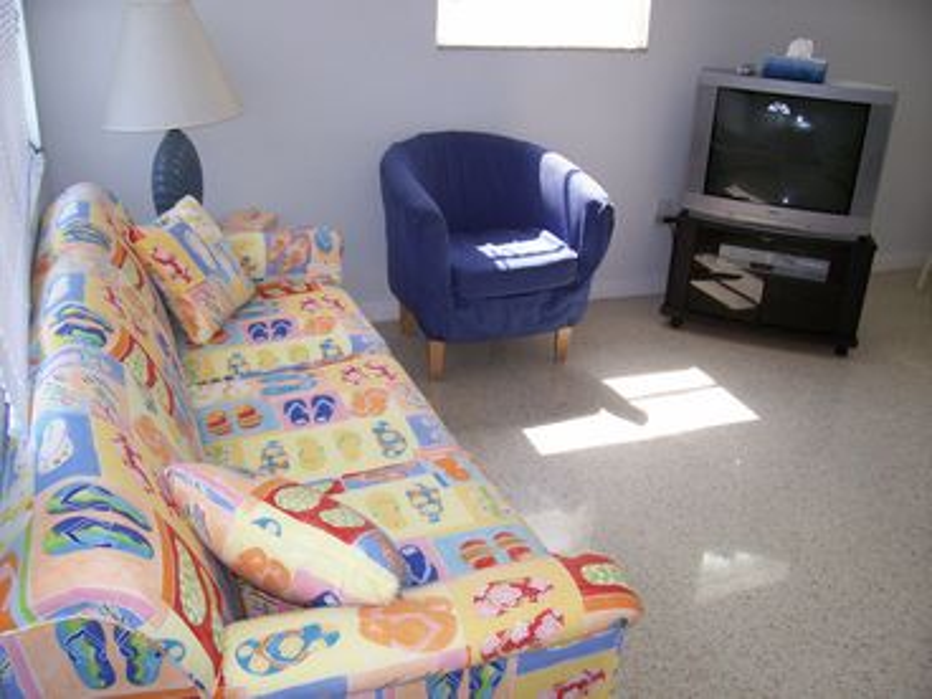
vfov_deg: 41.8
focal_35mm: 34
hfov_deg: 54.0
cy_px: 350
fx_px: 915
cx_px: 466
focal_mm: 5.6
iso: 140
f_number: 2.7
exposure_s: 1/112
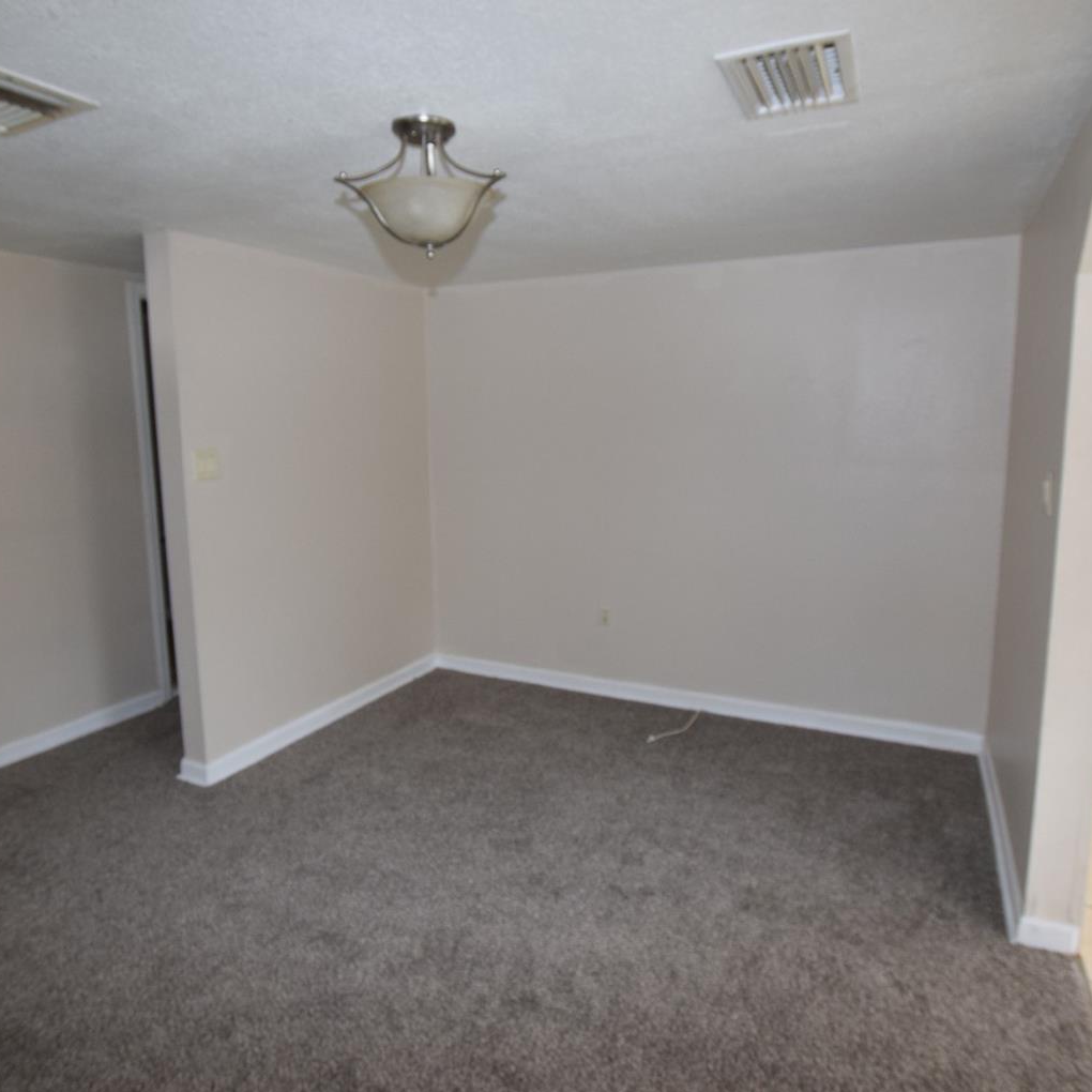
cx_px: 567
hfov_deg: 74.8
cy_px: 536
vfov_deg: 74.8
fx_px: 714
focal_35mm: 20
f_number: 5
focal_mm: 10
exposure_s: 1/100
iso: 800
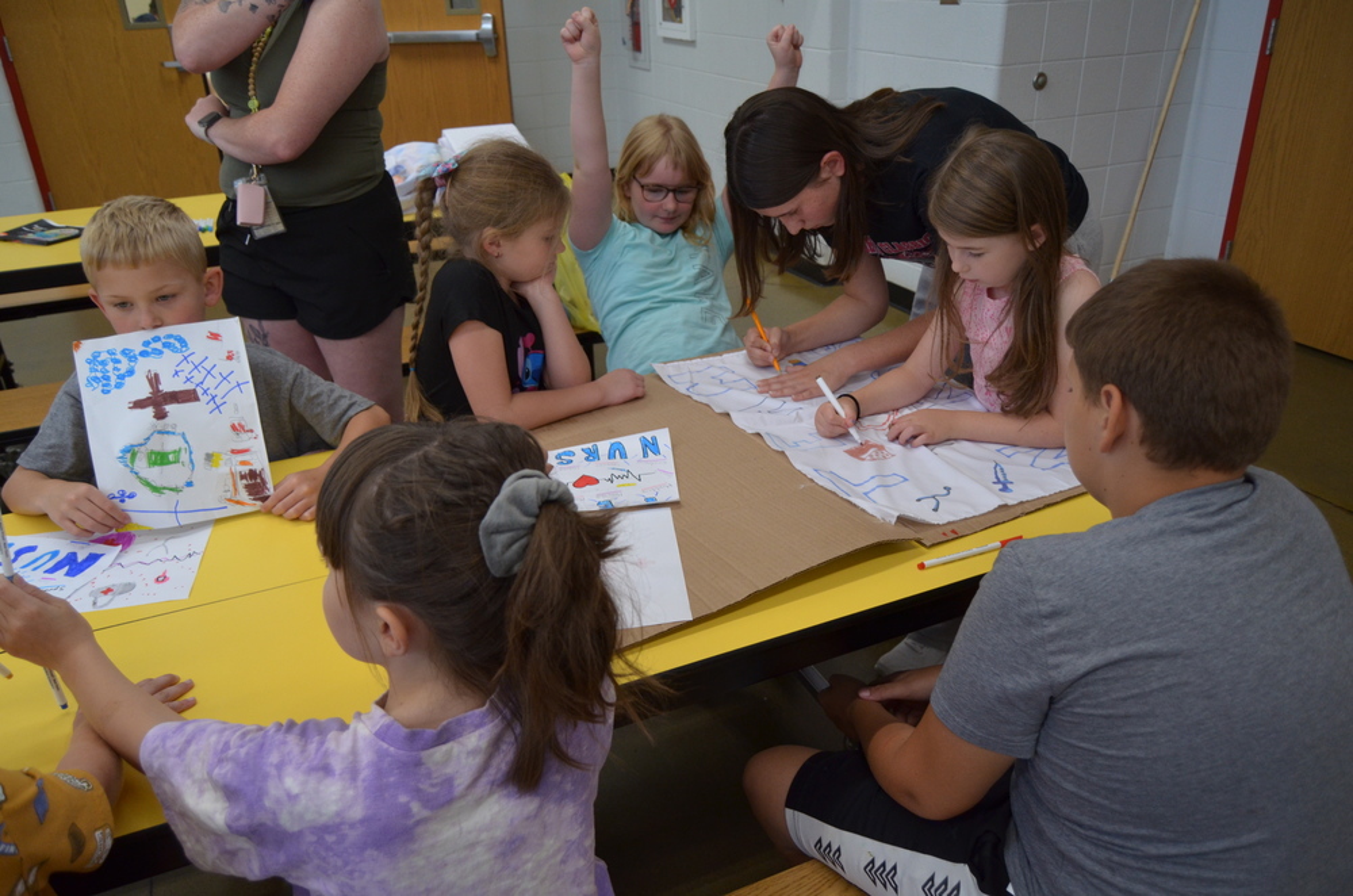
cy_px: 448
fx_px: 1012
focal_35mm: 27
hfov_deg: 67.5
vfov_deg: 47.7
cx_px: 676
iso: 800
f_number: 3.5
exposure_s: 1/125
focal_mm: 18
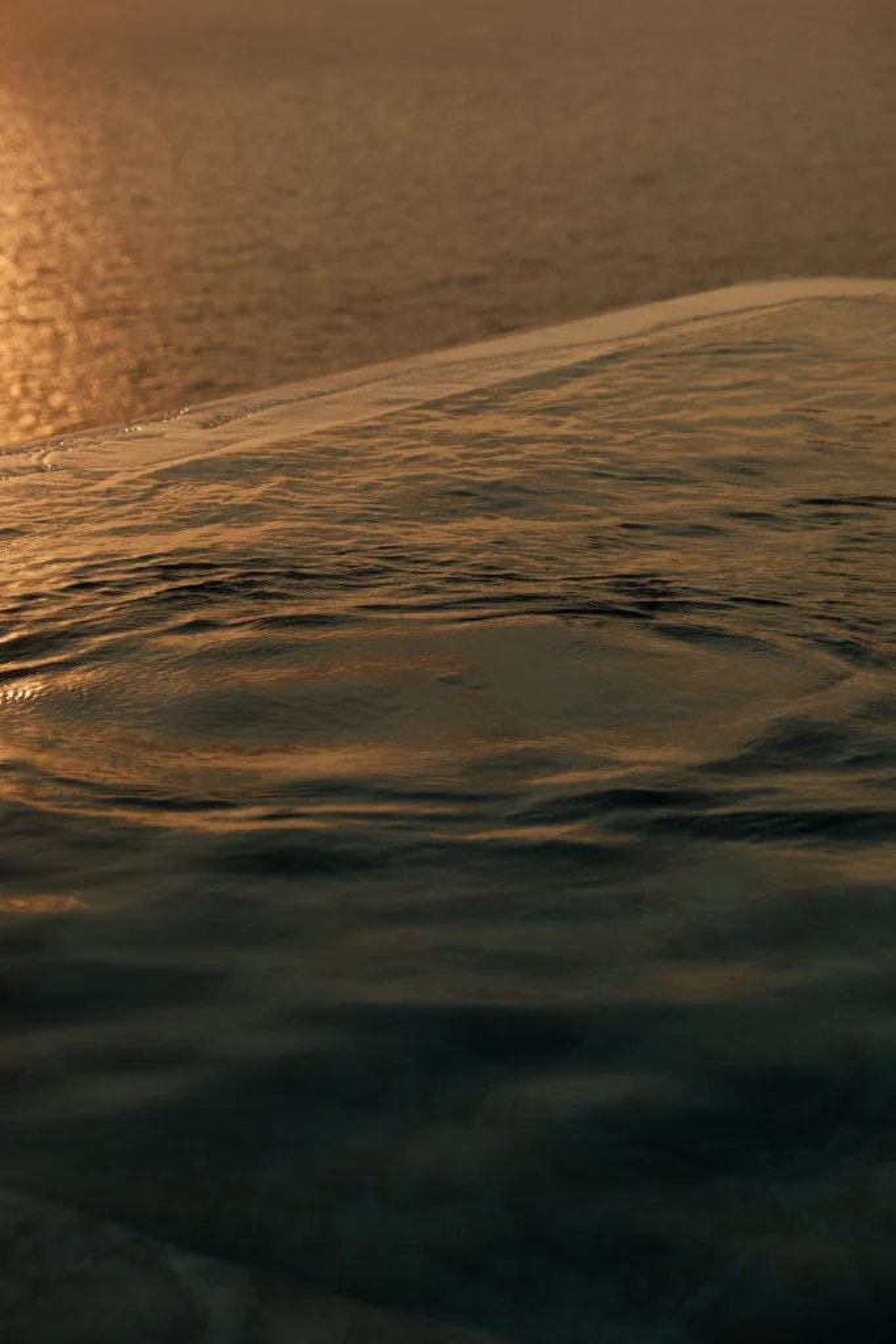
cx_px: 448
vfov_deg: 24.5
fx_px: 3097
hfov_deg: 16.5
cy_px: 672
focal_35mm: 83
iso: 160
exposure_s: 1/450
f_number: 5.6
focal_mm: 55
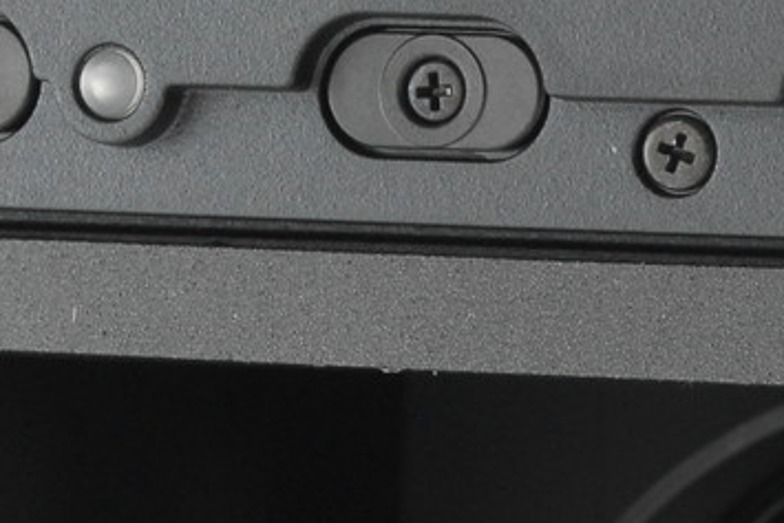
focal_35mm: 372
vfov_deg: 3.7
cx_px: 795
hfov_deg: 5.5
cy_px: 718
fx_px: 8110
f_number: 16
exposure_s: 1/125
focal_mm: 55
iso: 400
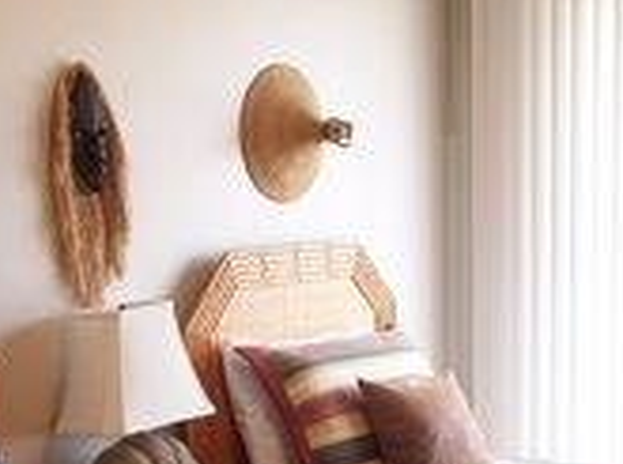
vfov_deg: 16.8
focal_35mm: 85
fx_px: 1526
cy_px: 502
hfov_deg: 23.0
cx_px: 374
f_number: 2.8
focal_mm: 6.3
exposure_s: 1/30
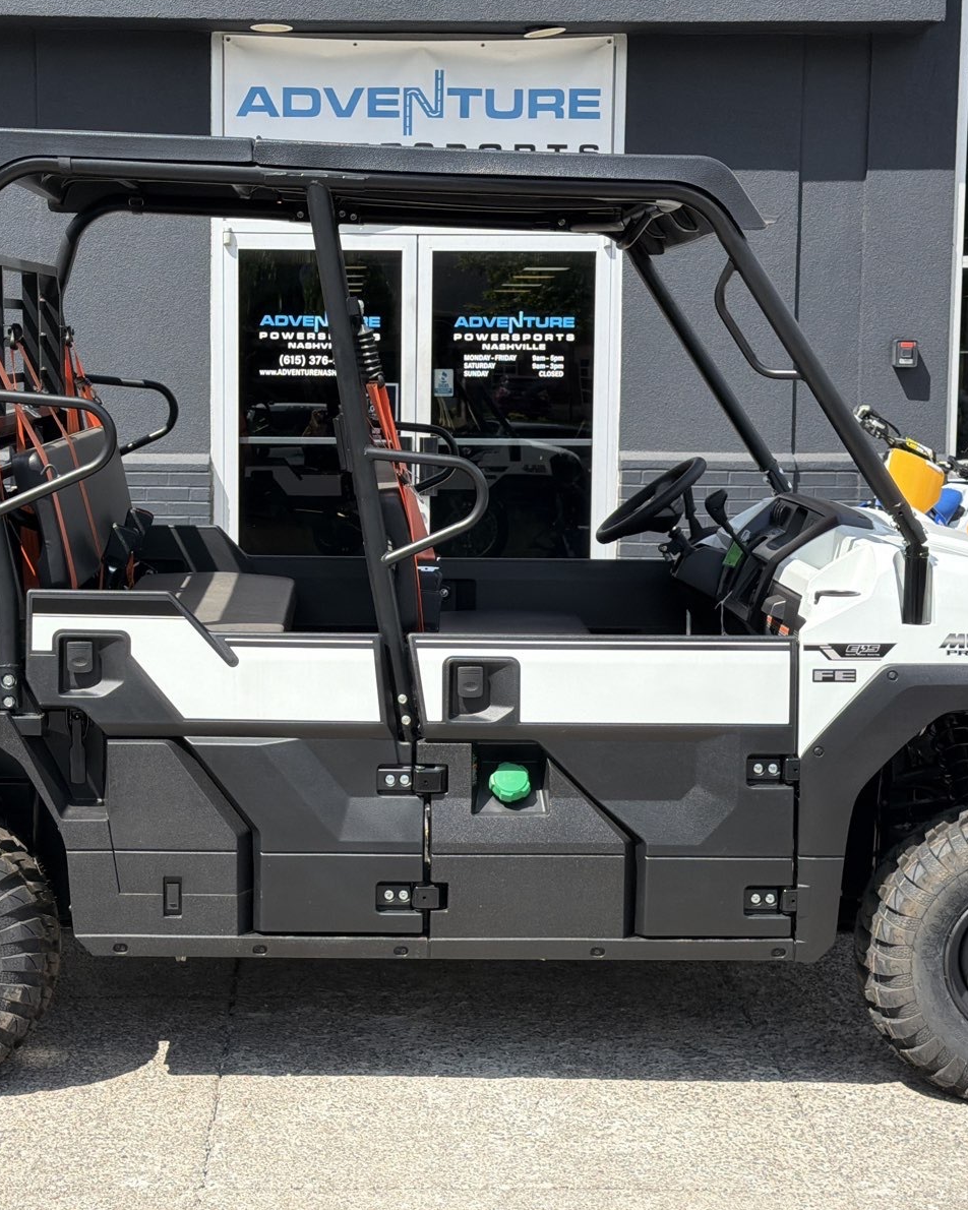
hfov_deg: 24.2
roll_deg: +0.2
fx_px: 2256
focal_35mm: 63
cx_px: 369
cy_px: 603
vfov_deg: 30.0
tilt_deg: -5.3
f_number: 1.78
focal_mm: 6.76
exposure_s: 1/2976
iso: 80
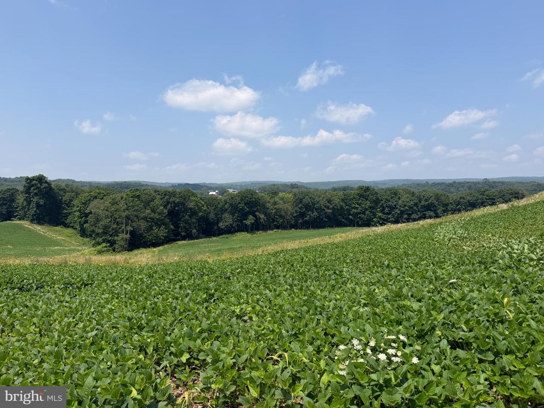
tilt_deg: -2.2
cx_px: 272
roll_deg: -1.1
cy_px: 204
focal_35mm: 24
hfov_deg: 71.6
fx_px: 377
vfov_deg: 56.8
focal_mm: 6.76
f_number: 1.78
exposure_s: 1/4975
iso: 80
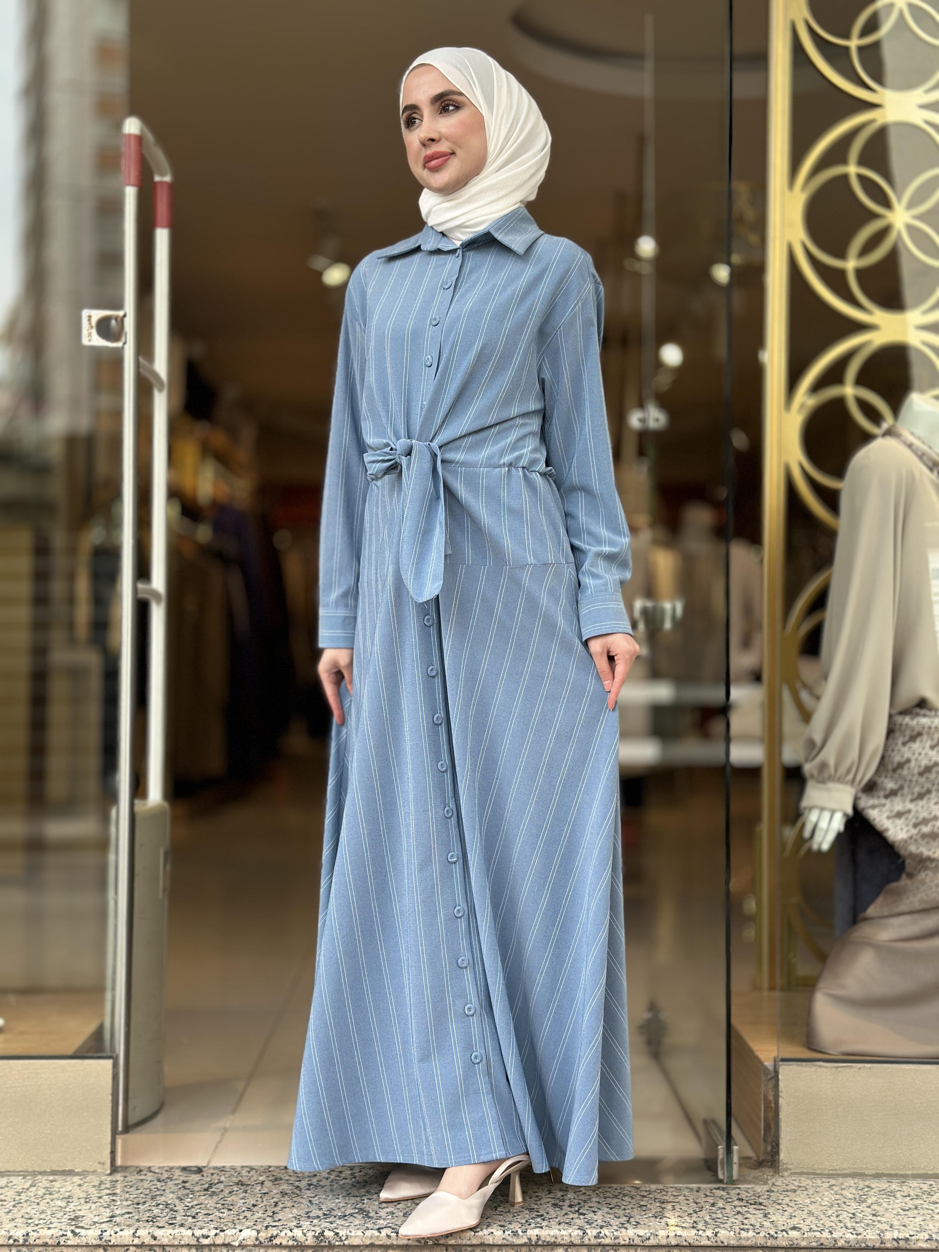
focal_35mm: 48
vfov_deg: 39.7
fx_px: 1736
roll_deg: -0.2
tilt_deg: +1.9
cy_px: 626
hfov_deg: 30.3
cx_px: 470
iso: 80
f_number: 1.78
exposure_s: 1/475
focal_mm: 6.86
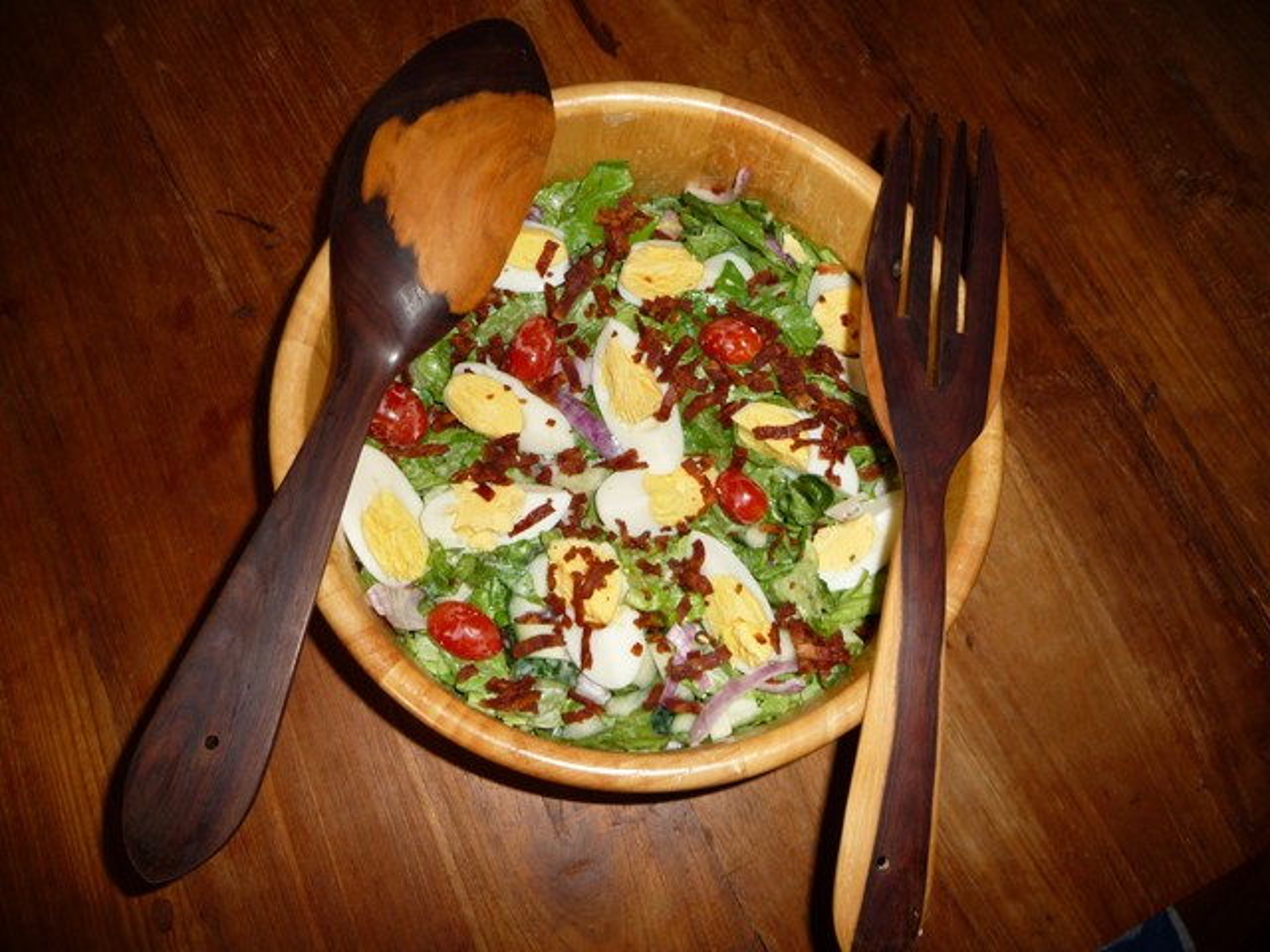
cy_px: 476
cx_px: 635
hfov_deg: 63.4
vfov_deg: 49.7
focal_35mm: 28
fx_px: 1027
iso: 100
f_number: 3.3
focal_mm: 4.7
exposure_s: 1/30
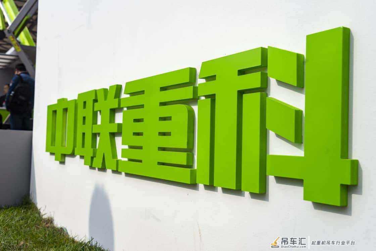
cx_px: 188
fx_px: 397
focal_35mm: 38
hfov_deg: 50.7
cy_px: 126
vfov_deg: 35.0
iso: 100
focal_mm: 38
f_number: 9
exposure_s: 1/400
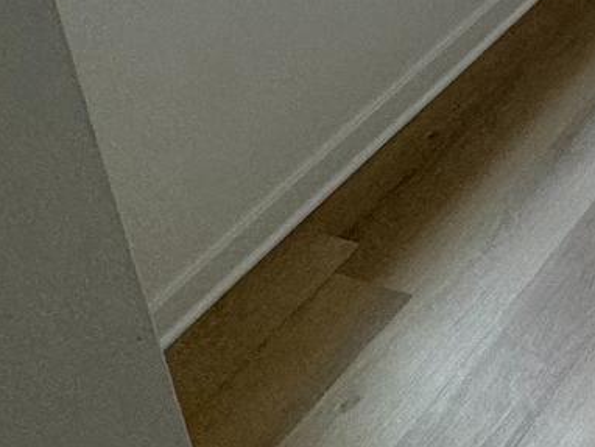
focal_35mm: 75
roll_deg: +2.6
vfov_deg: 16.8
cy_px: -324
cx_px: 908
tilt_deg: -19.2
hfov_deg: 21.5
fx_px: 1290
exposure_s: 1/120
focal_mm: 2.22
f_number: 2.2
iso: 80
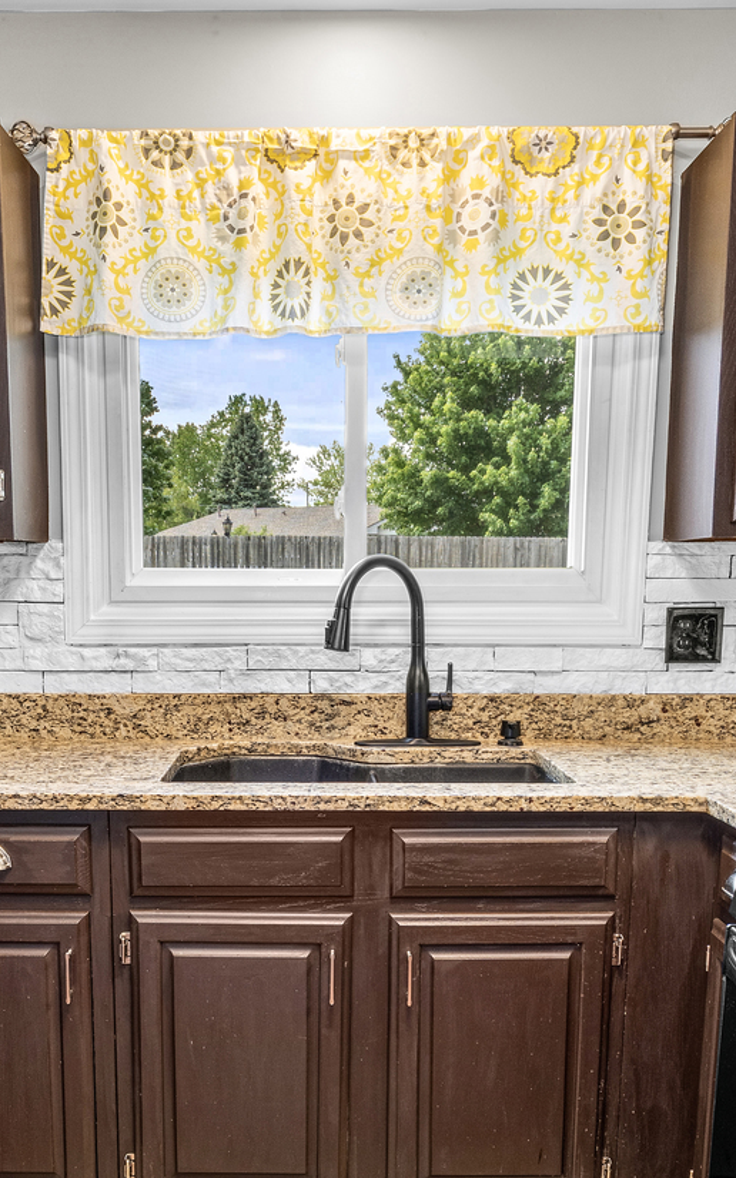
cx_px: 281
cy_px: 754
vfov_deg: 58.7
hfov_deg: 39.2
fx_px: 1027
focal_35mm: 32
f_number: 10
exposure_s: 1/30
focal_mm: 16
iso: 400
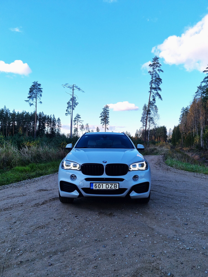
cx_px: 104
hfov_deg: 53.1
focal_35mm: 26
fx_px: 208
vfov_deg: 67.3
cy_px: 138
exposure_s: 1/955
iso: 50
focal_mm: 5.4
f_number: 1.8
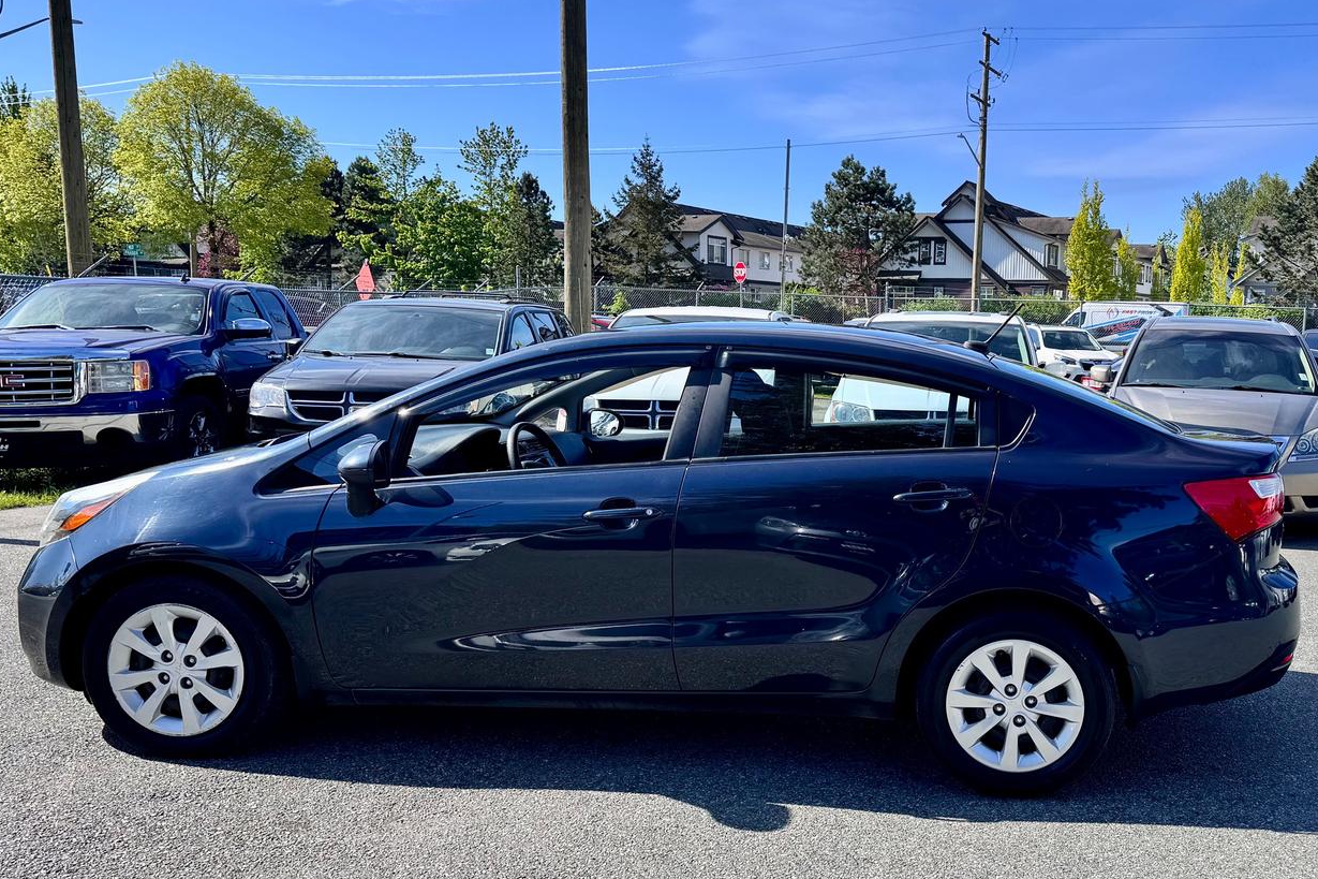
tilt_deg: -7.7
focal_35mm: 26
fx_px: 952
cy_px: 493
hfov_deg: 69.4
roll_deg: +0.3
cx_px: 642
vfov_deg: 49.4
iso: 80
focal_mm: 6.76
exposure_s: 1/1637
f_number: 1.78
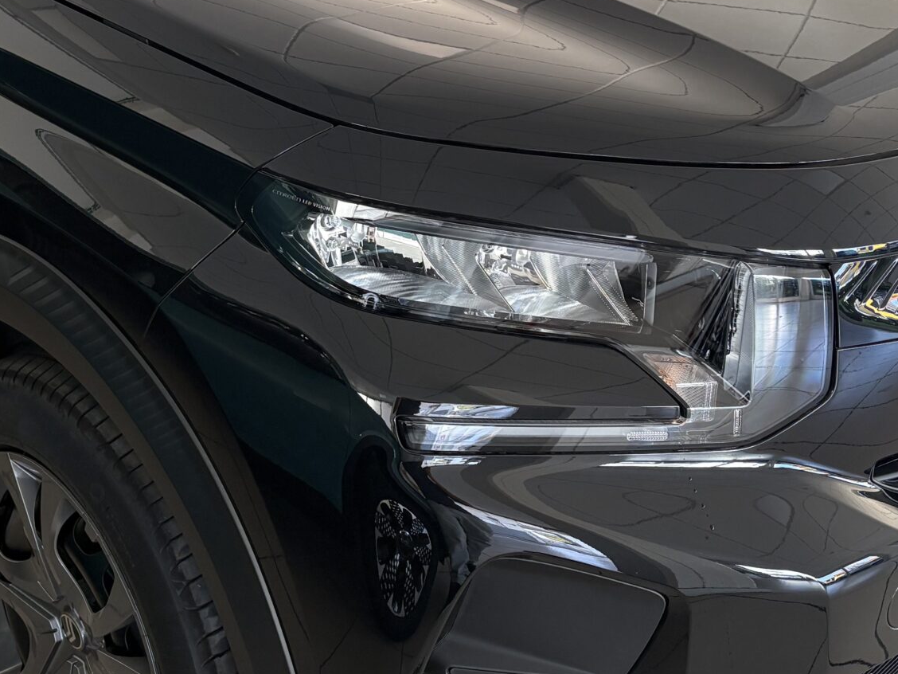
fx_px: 1531
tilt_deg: -21.2
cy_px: 205
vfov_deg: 24.6
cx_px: 367
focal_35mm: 59
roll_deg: +0.8
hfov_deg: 32.6
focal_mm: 5.96
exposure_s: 1/91
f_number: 1.6
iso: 125
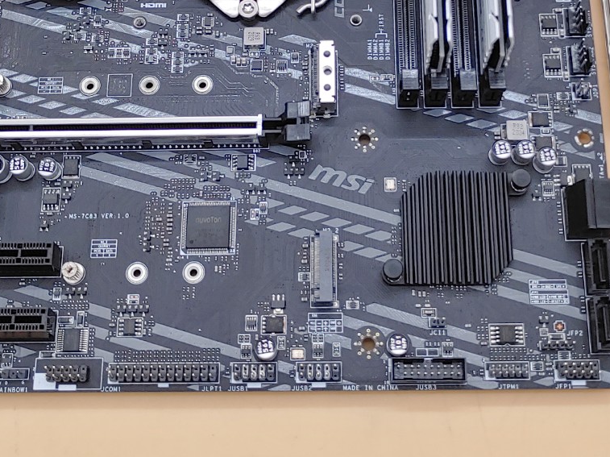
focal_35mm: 59
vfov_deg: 24.3
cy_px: 73
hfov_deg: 32.7
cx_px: 342
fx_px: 1039
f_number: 1.8
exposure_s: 1/152
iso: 50
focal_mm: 4.36
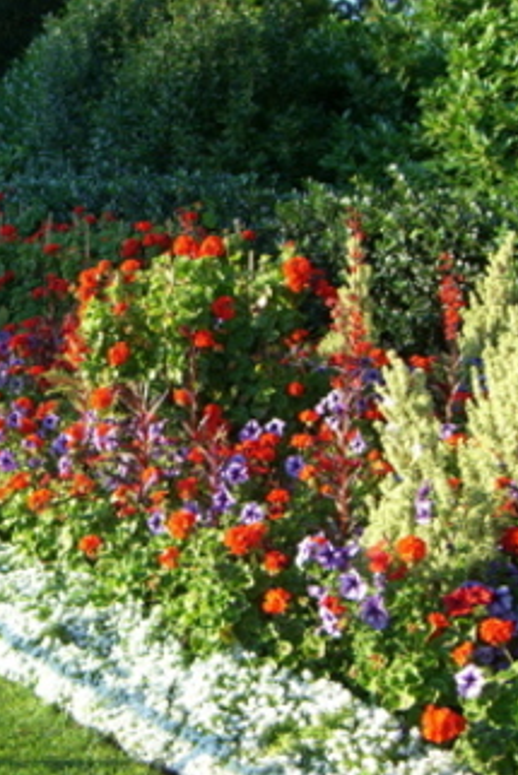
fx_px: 1164
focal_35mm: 54
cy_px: 390
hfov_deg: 24.6
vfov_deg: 36.9
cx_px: 92
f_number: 2.7
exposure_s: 1/160
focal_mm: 6.2
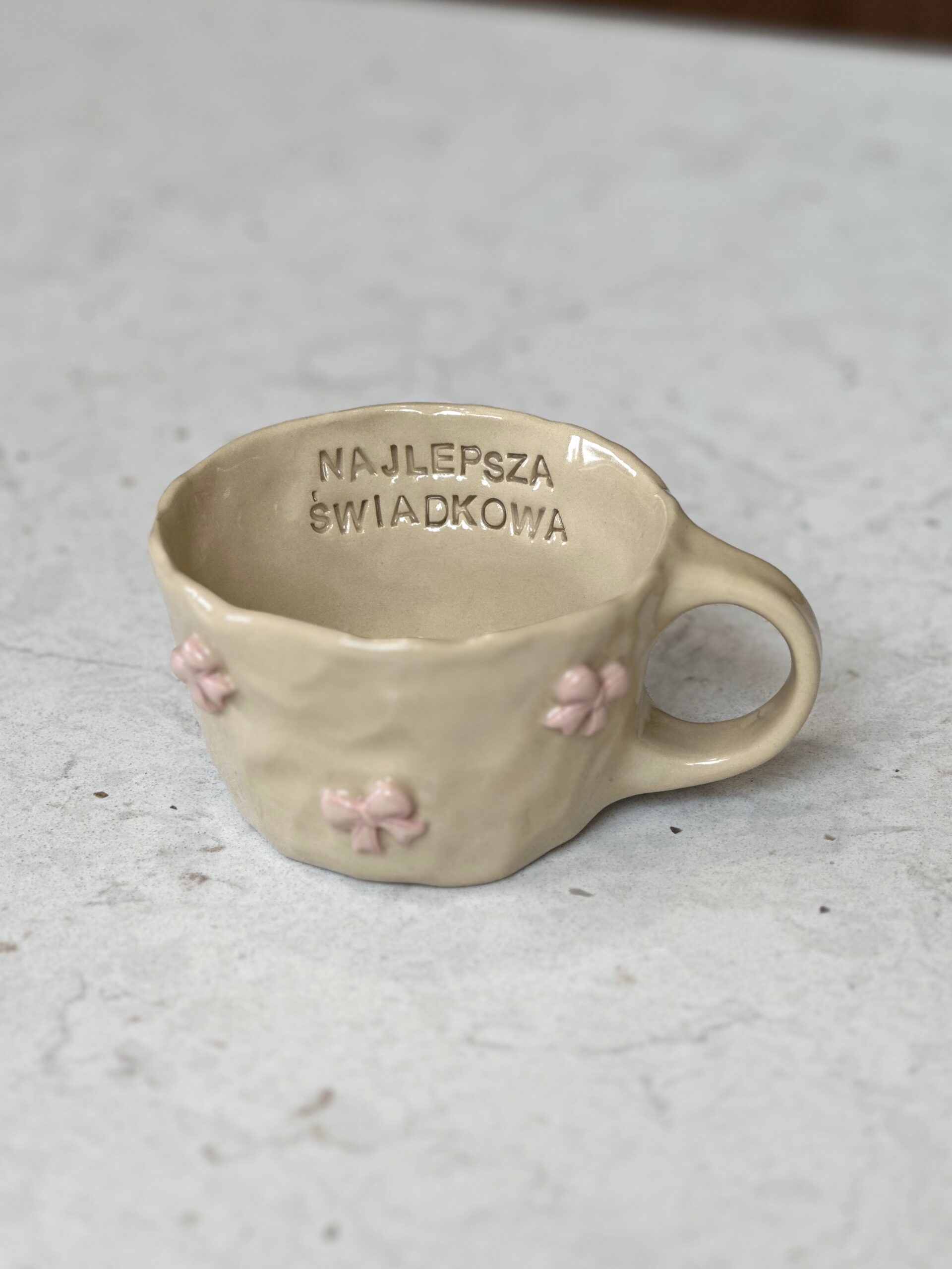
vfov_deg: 25.3
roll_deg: -0.3
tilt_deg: -28.1
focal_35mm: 77
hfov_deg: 19.1
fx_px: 2824
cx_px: 476
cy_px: 634
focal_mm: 9
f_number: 2.8
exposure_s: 1/100
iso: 32
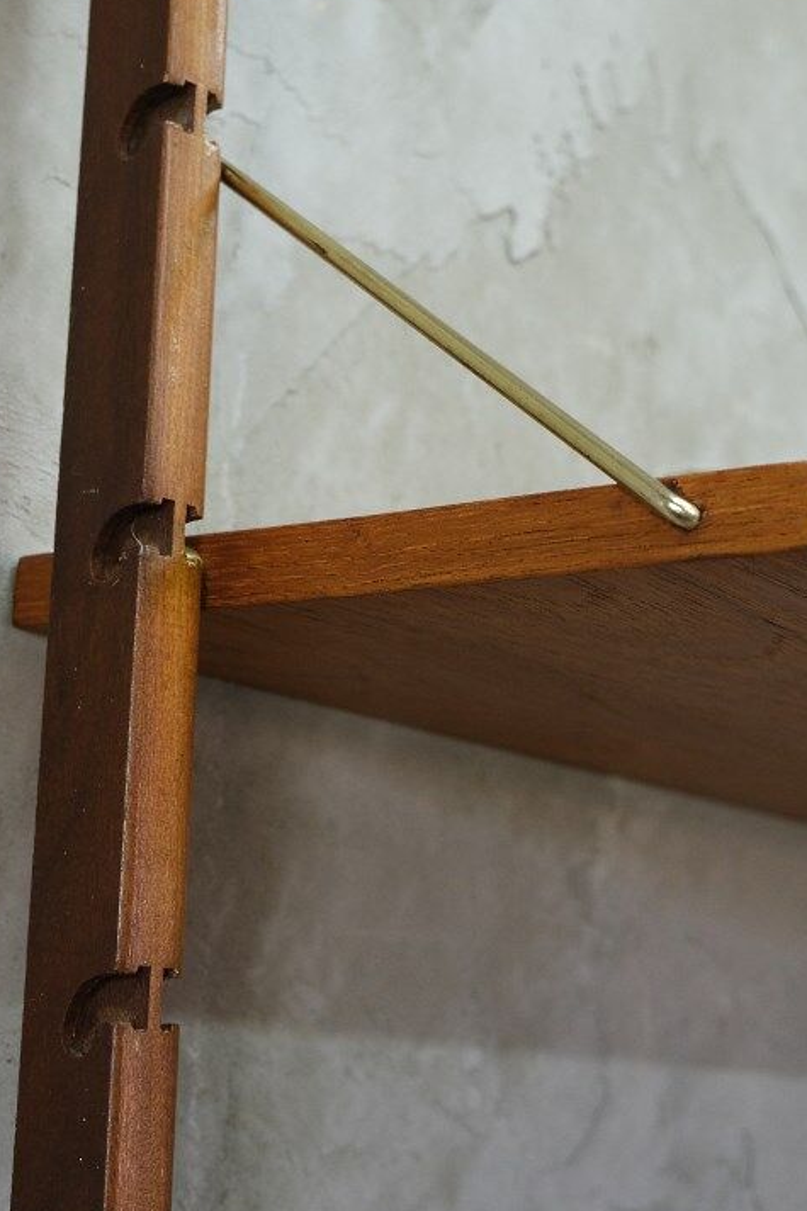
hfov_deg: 20.5
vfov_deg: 30.0
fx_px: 2220
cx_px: 240
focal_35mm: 66
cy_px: 294
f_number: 4
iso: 1250
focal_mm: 24.7
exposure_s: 1/38
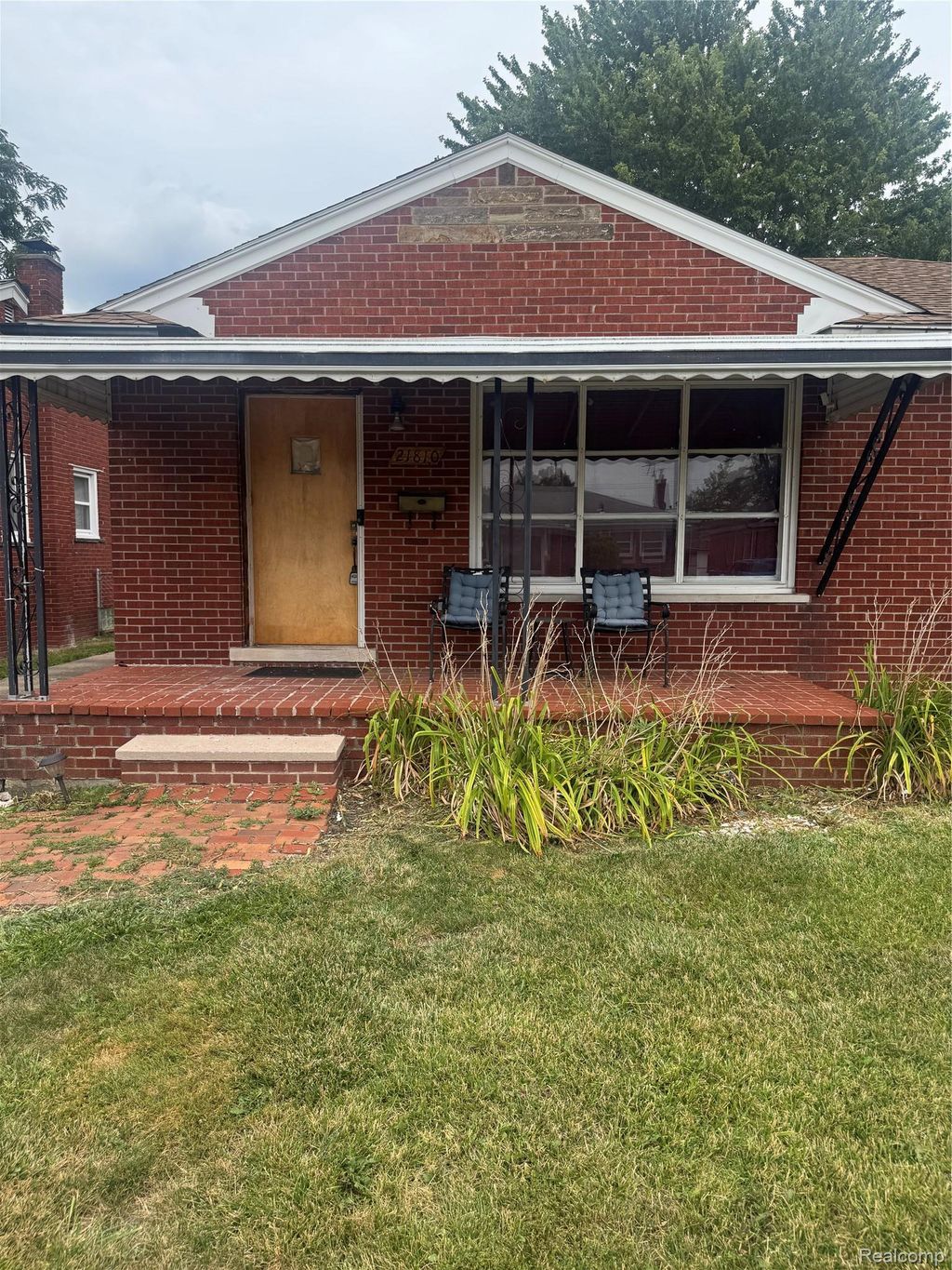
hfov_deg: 56.8
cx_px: 476
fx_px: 880
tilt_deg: -6.2
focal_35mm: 24
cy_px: 635
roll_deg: -0.8
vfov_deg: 71.6
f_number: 1.78
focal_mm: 6.76
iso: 80
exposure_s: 1/1151
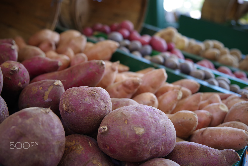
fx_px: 276
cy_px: 83
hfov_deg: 48.4
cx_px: 124
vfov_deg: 33.4
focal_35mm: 40
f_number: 4
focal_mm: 40
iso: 200
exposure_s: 1/60
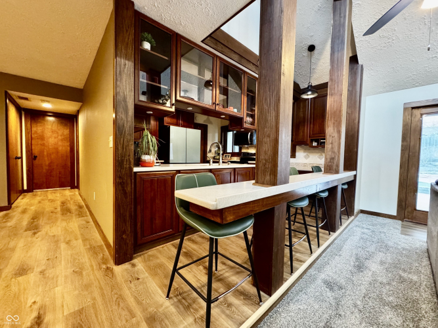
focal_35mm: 14
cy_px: 164
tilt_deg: -2.7
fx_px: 177
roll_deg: -1.4
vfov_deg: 85.7
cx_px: 219
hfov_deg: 102.1
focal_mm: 2.22
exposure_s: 1/60
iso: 1000
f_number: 2.2
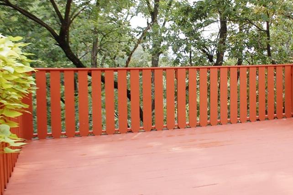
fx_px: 350
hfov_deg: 44.2
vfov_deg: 31.0
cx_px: 212
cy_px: 67
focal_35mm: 43
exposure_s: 1/160
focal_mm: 18
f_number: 6.3
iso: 200
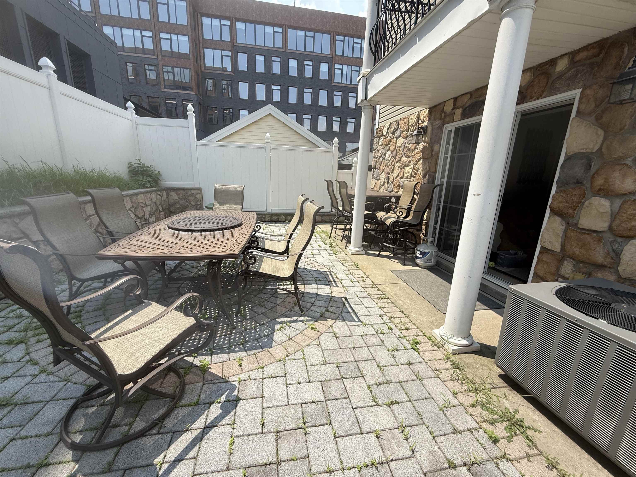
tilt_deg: -12.3
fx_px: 257
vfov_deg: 85.7
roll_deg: -1.6
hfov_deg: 102.1
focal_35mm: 14
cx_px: 318
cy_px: 238
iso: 50
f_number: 2.2
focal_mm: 2.22
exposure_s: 1/1745
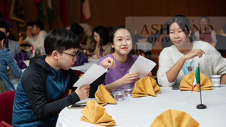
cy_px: 64
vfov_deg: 16.3
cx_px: 114
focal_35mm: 74
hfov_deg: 28.6
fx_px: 443
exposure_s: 1/160
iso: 2000
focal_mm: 70
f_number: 5.6
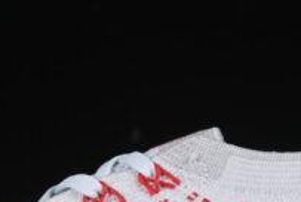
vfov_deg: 4.7
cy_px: 206
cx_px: 136
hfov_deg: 7.0
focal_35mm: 295
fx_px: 2470
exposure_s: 1/80
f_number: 8
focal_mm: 50
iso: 160
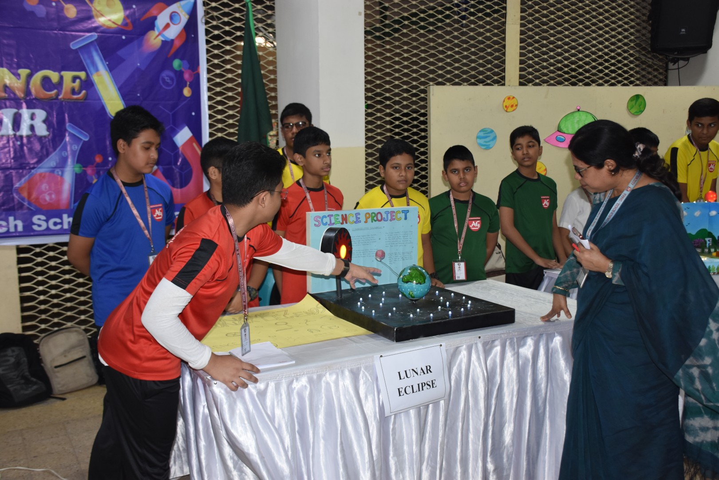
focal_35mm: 36
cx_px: 360
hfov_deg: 53.1
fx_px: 719
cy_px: 240
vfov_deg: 36.9
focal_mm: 24
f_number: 3.8
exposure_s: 1/60
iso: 640
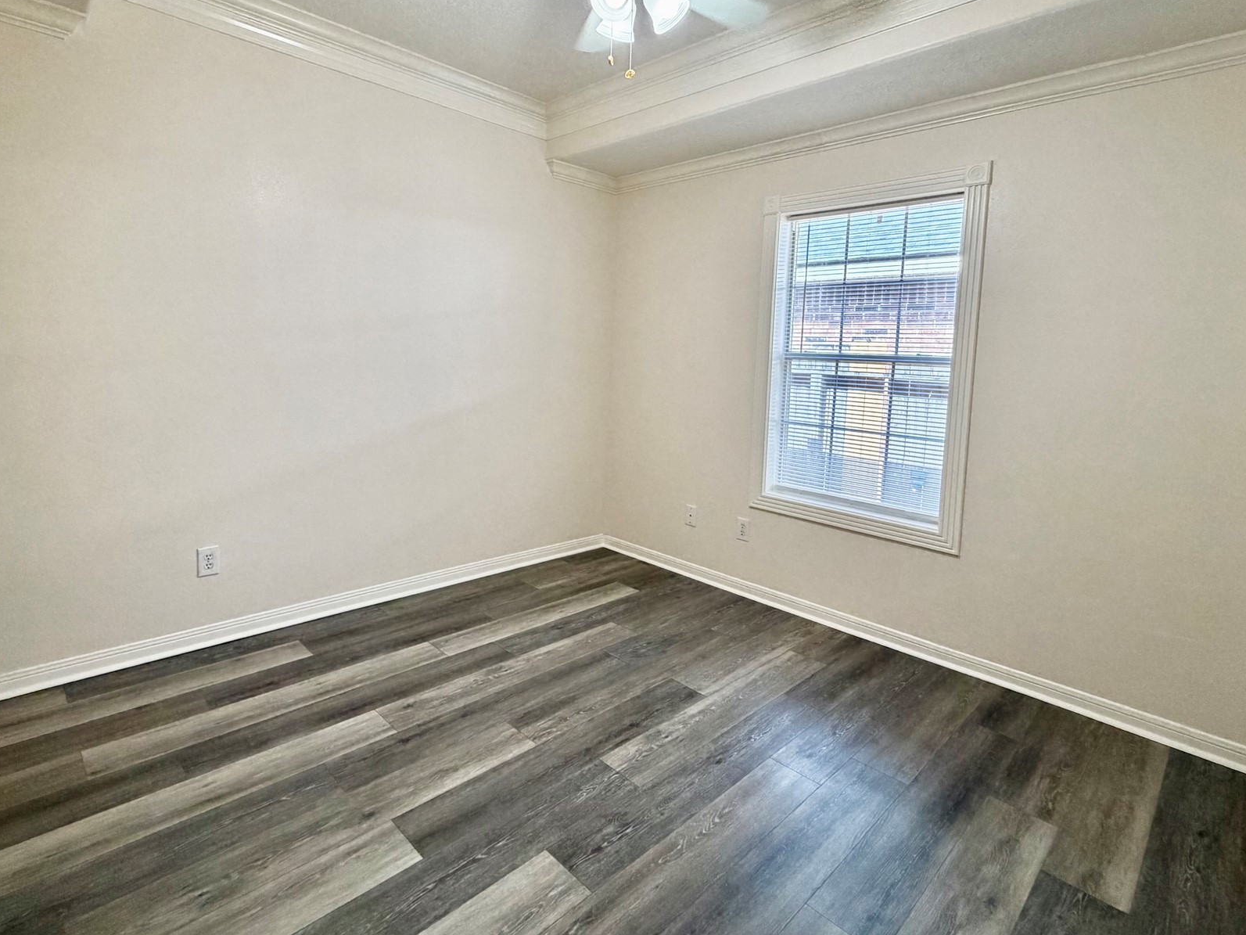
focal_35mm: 18
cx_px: 591
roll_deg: -1.5
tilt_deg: -3.7
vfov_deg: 71.2
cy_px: 397
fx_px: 648
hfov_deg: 87.7
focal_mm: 2.22
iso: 320
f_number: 2.2
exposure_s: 1/120
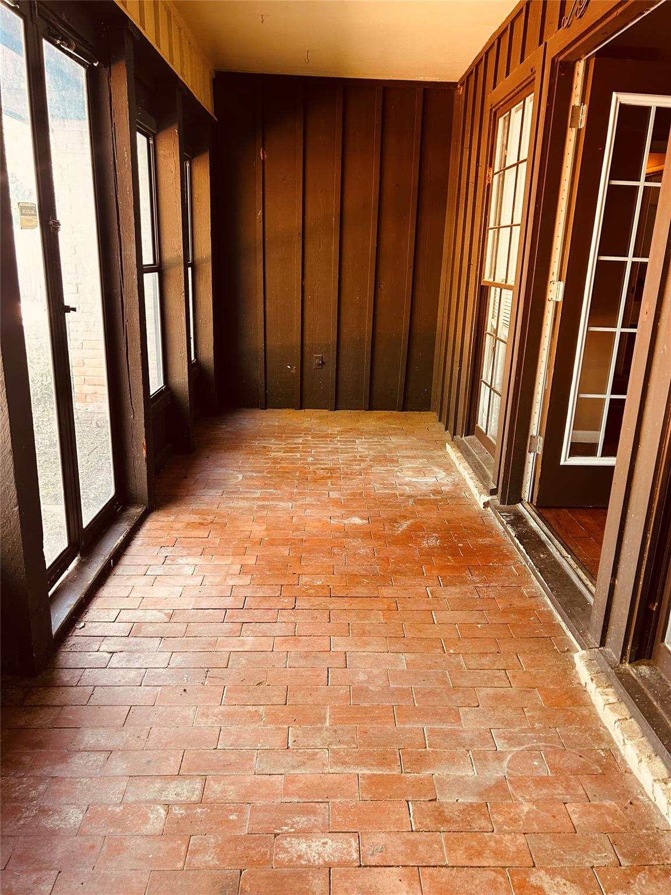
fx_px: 672
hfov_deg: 53.1
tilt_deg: -17.5
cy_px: 448
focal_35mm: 26
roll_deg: -1.7
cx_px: 336
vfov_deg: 67.3
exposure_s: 1/62
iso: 125
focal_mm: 5.7
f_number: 1.5
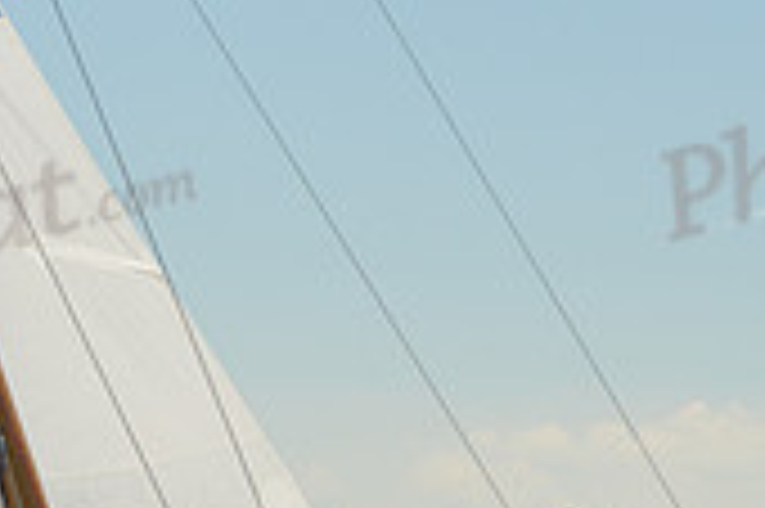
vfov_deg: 5.7
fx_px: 5074
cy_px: 834
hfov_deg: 8.6
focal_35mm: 239
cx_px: 432
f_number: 4.5
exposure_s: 1/800
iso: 400
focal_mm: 70
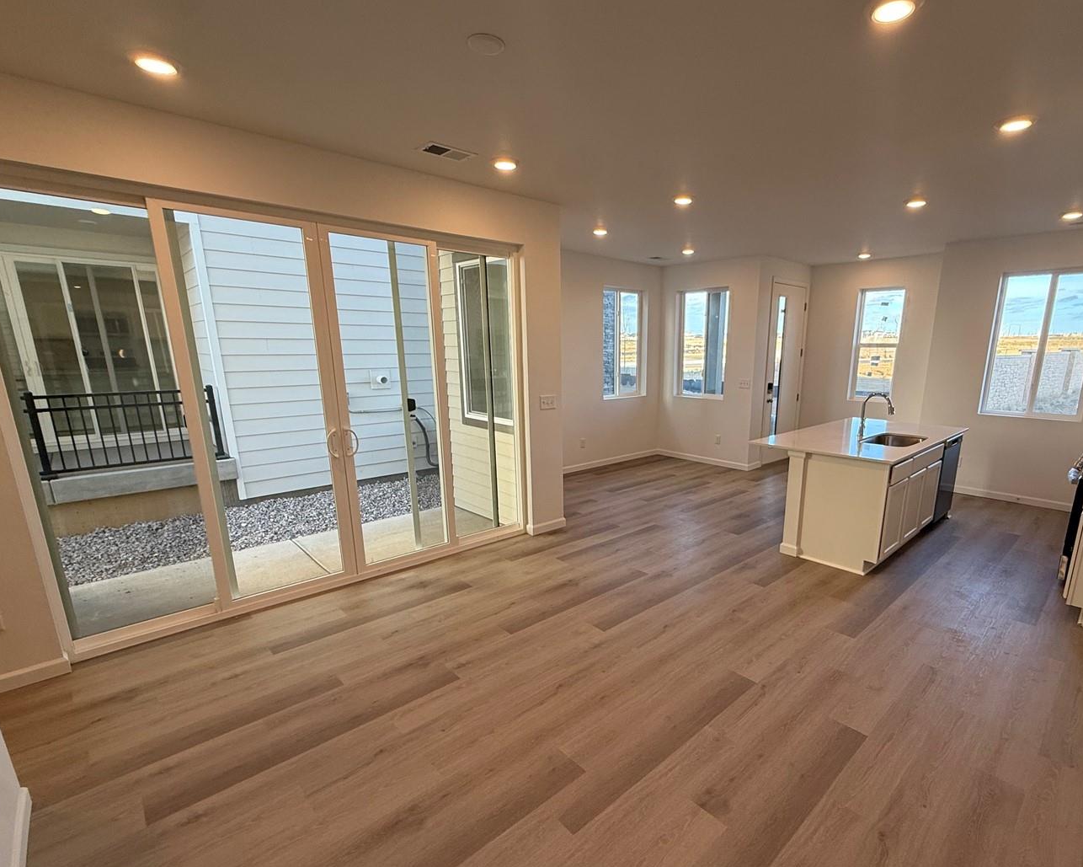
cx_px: 620
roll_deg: -0.5
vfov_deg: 76.8
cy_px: 478
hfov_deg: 89.0
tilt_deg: -13.0
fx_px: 545
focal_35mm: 17
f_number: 2.2
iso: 100
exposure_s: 1/120
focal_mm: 2.22
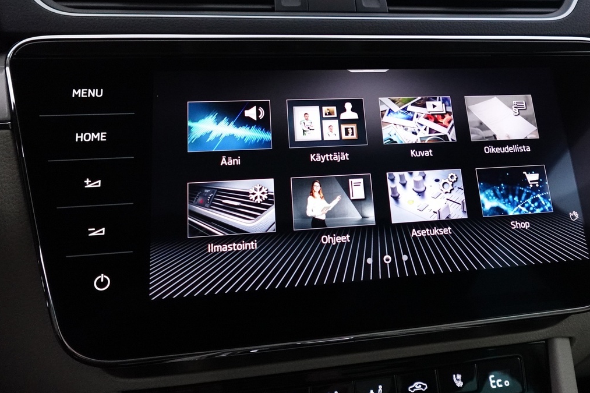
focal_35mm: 32
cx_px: 366
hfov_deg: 58.0
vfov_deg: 40.7
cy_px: 137
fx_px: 524
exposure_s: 1/80
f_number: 2
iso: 2000
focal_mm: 7.6
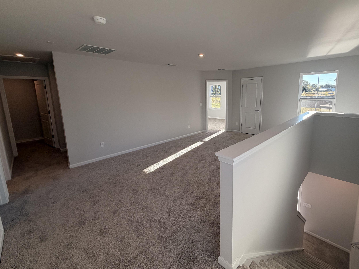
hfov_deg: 94.2
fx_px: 166
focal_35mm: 16
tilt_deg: -9.8
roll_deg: +1.1
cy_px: 120
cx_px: 198
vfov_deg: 77.8
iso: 64
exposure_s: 1/171
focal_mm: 2.22
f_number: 2.2
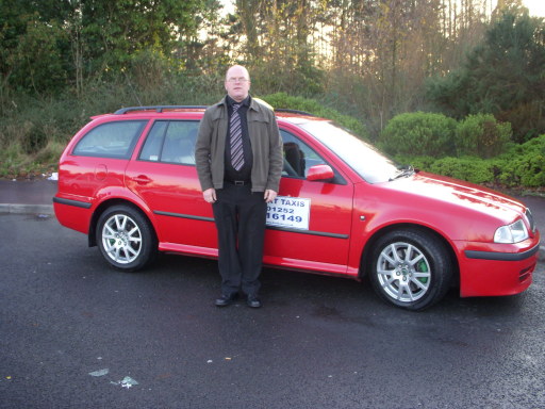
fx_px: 598
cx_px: 272
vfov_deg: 37.7
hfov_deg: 49.0
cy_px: 204
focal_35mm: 38
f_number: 3.3
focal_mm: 6.3
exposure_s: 1/30
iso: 100
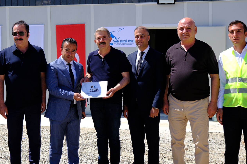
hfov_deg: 37.5
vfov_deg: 25.5
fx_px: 363
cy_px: 76
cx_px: 115
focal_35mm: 53
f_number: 4
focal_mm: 32.5
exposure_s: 1/1250
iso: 250
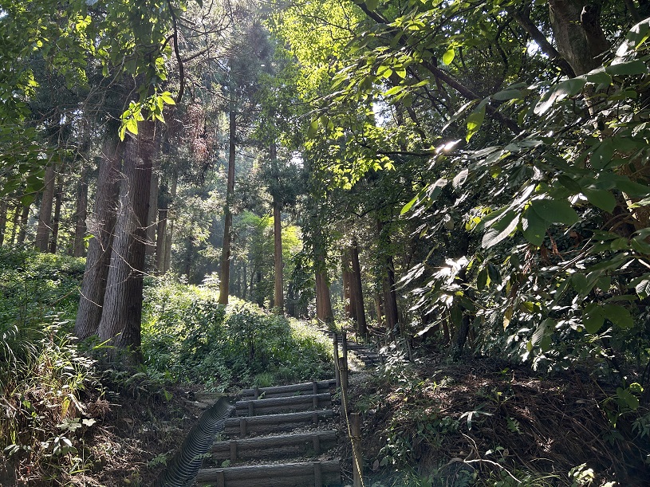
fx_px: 488
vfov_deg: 53.1
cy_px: 244
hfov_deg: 67.3
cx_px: 325
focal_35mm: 26
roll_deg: +4.9
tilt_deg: +23.4
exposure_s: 1/121
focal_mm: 5.7
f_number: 1.5
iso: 64
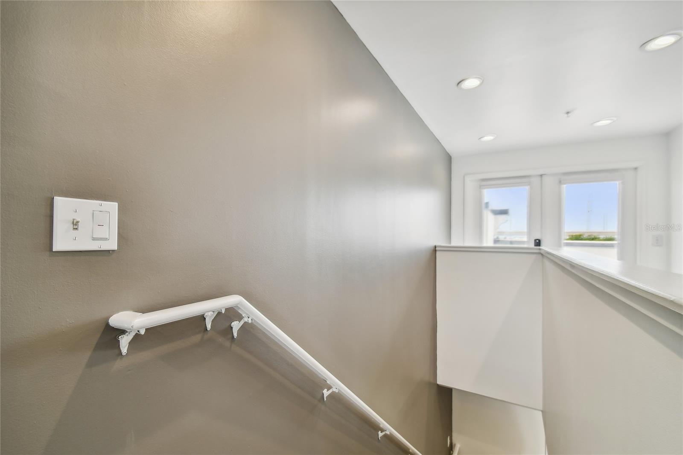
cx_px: 342
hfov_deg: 100.4
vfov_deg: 77.3
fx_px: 285
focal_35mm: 15
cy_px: 228
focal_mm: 10
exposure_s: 1/10
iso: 100
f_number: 7.1
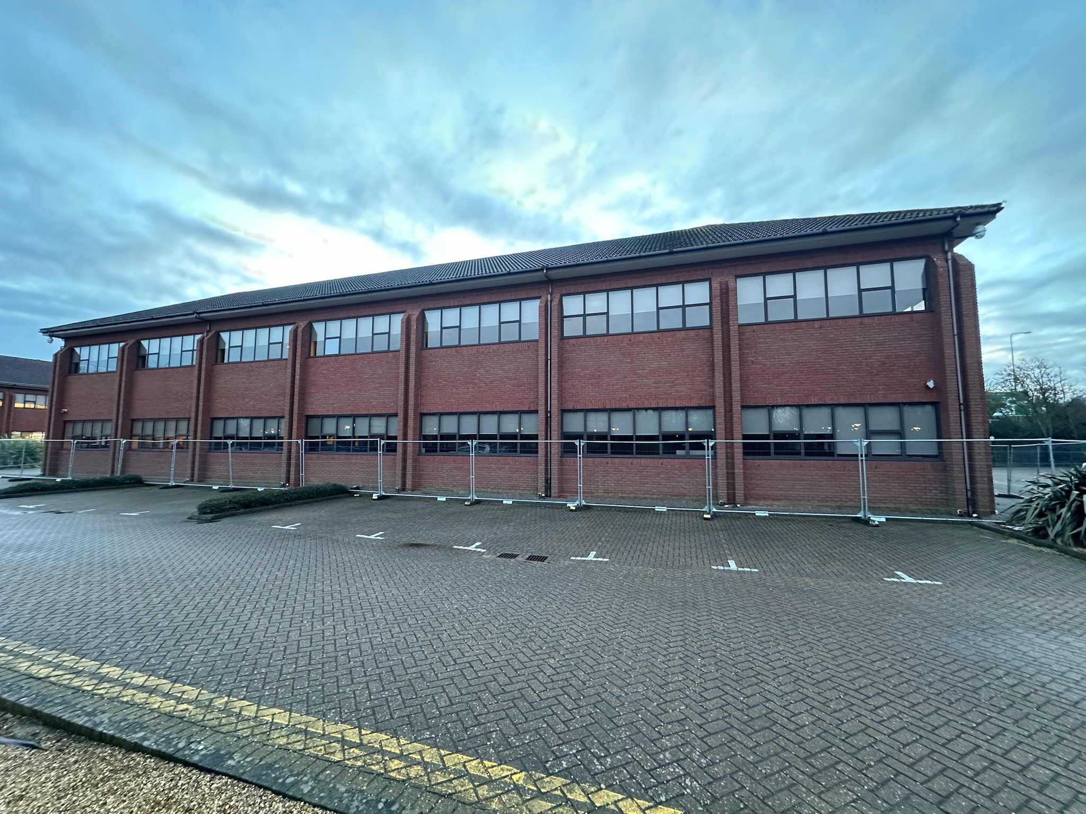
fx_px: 439
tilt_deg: +6.4
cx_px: 543
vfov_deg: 85.7
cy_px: 407
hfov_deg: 102.1
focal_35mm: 14
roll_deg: +0.9
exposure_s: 1/69
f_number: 2.2
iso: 320
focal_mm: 2.22
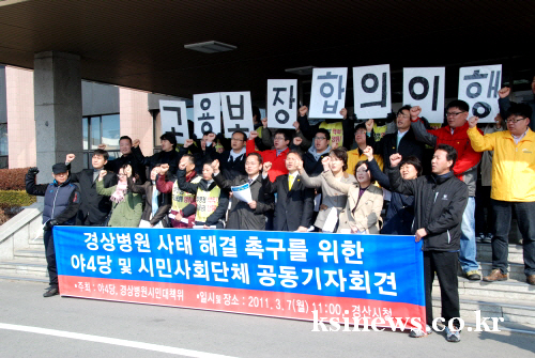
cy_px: 179
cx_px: 268
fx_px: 692
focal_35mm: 46
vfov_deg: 29.0
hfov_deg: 42.3
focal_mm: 31
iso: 400
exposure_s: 1/400
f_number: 10
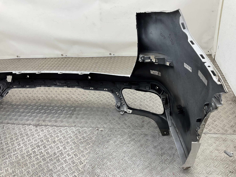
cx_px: 118
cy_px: 88
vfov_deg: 48.2
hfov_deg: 61.7
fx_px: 198
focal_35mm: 29
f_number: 1.8
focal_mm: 3
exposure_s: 1/100
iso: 32
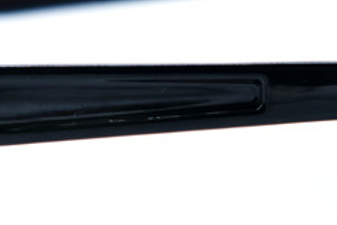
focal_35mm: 350
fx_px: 3276
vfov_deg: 3.9
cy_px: 117
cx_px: -36
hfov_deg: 5.9
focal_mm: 55
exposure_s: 1/160
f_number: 5
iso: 160
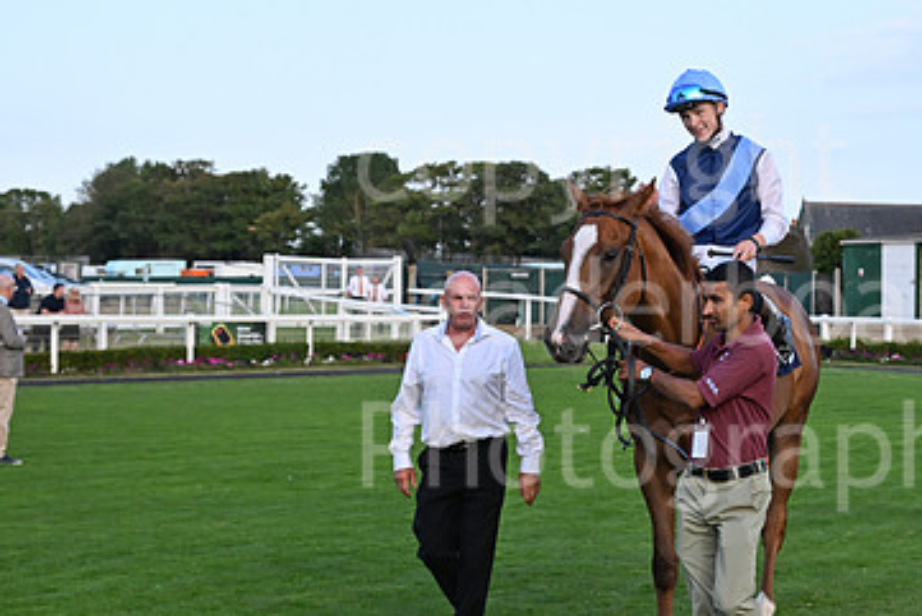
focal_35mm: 74
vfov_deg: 18.4
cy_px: 326
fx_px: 1896
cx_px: 692
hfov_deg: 27.0
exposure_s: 1/1250
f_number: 5.6
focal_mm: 46
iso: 1000
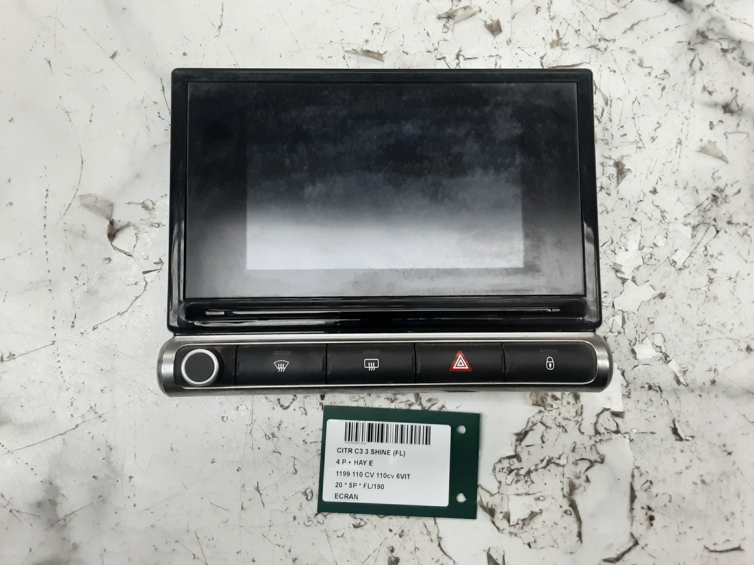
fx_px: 588
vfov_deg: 51.4
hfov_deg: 65.3
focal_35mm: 27
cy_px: 282
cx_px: 377
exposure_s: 1/50
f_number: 1.9
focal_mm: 2.91
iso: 160
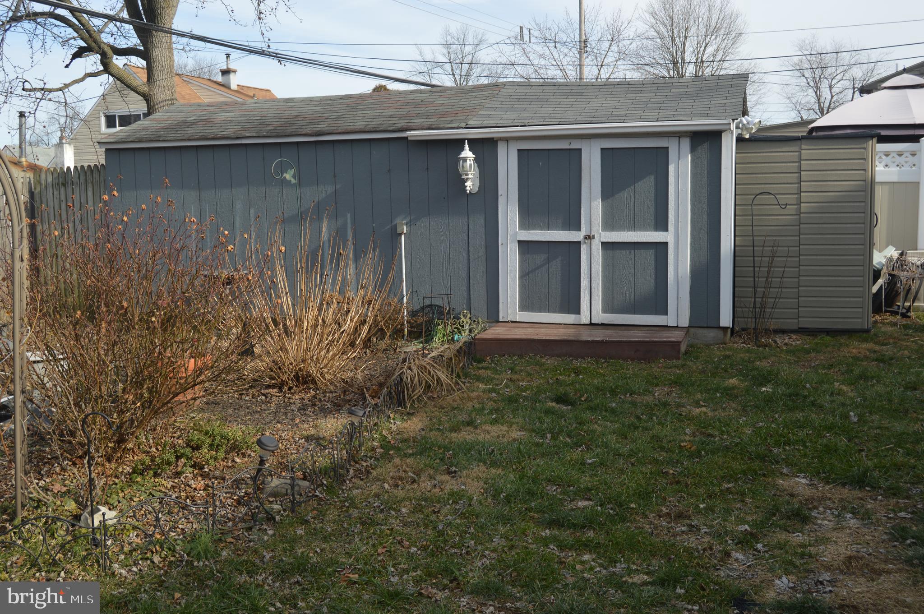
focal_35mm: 36
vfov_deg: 36.8
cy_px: 307
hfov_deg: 53.2
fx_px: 923
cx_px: 462
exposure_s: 1/160
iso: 100
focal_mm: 24
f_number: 6.3
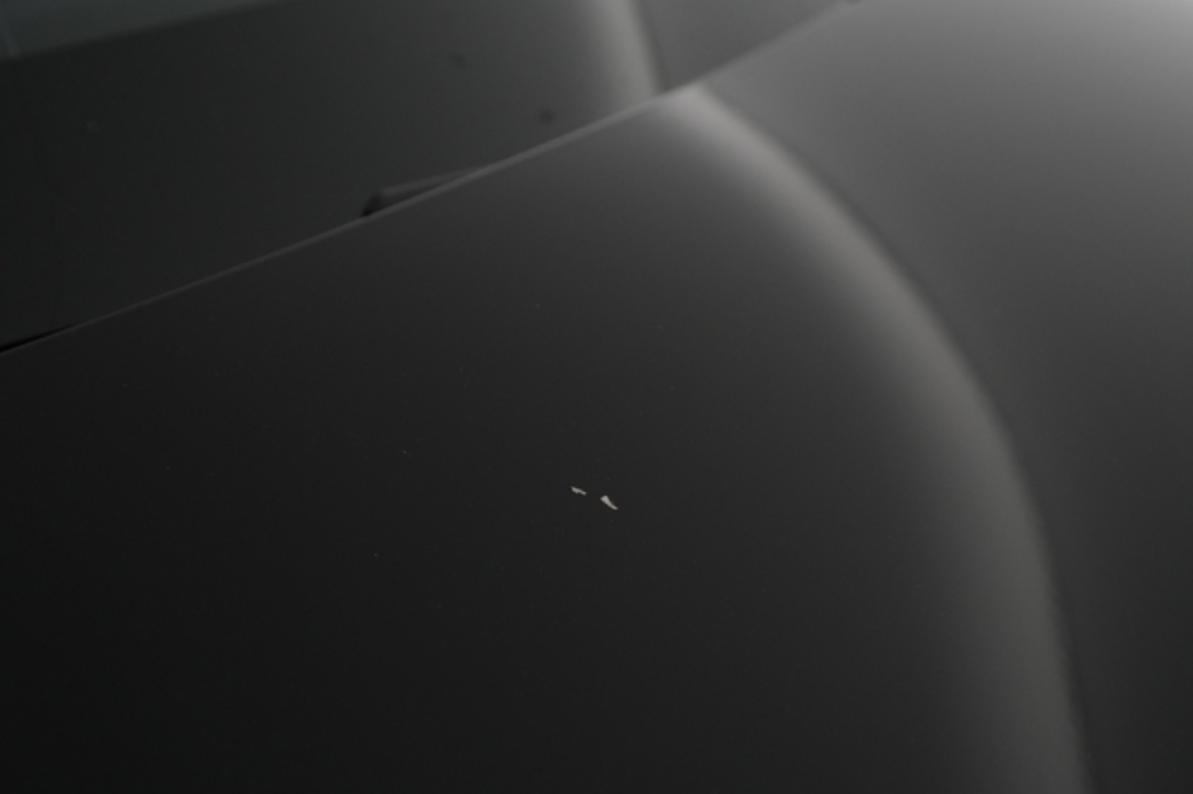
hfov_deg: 65.5
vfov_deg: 46.4
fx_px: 927
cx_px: 596
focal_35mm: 28
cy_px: 397
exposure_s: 1/100
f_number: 5
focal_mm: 28
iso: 2000
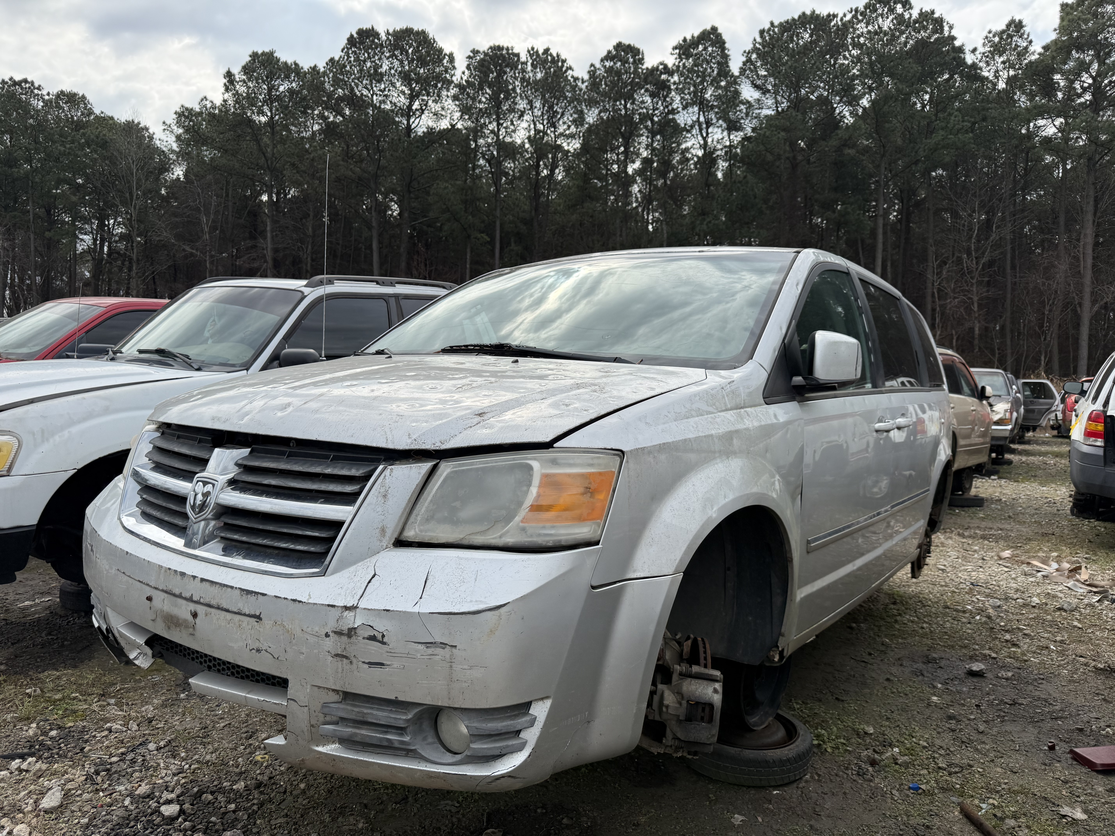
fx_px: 773
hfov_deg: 71.6
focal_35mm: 24
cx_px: 558
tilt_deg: -1.1
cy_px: 418
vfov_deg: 56.8
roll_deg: +1.3
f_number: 1.78
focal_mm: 6.76
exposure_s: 1/3279
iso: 80
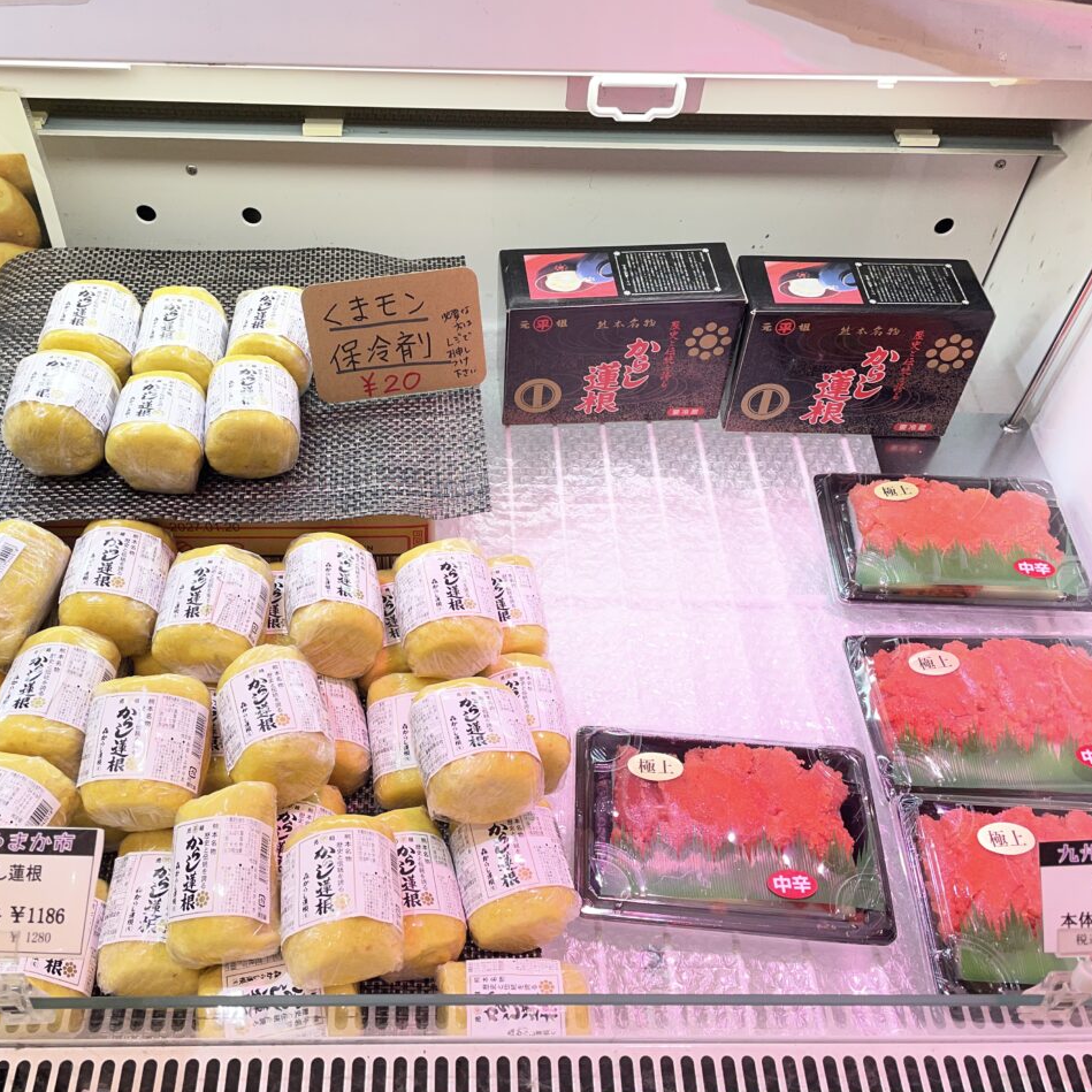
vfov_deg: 52.5
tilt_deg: -50.5
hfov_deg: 52.4
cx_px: 492
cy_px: 549
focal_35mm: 31
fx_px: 1106
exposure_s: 1/181
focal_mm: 4.2
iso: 32
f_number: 1.6
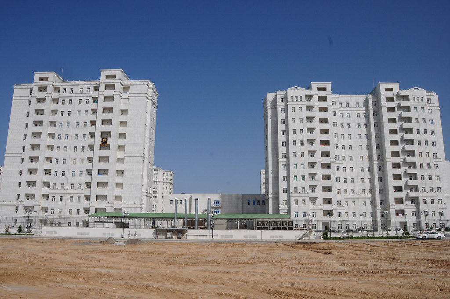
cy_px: 150
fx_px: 337
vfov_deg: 47.8
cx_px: 225
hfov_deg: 67.4
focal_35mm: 27
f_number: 14
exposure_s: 1/800
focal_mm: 18
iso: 250
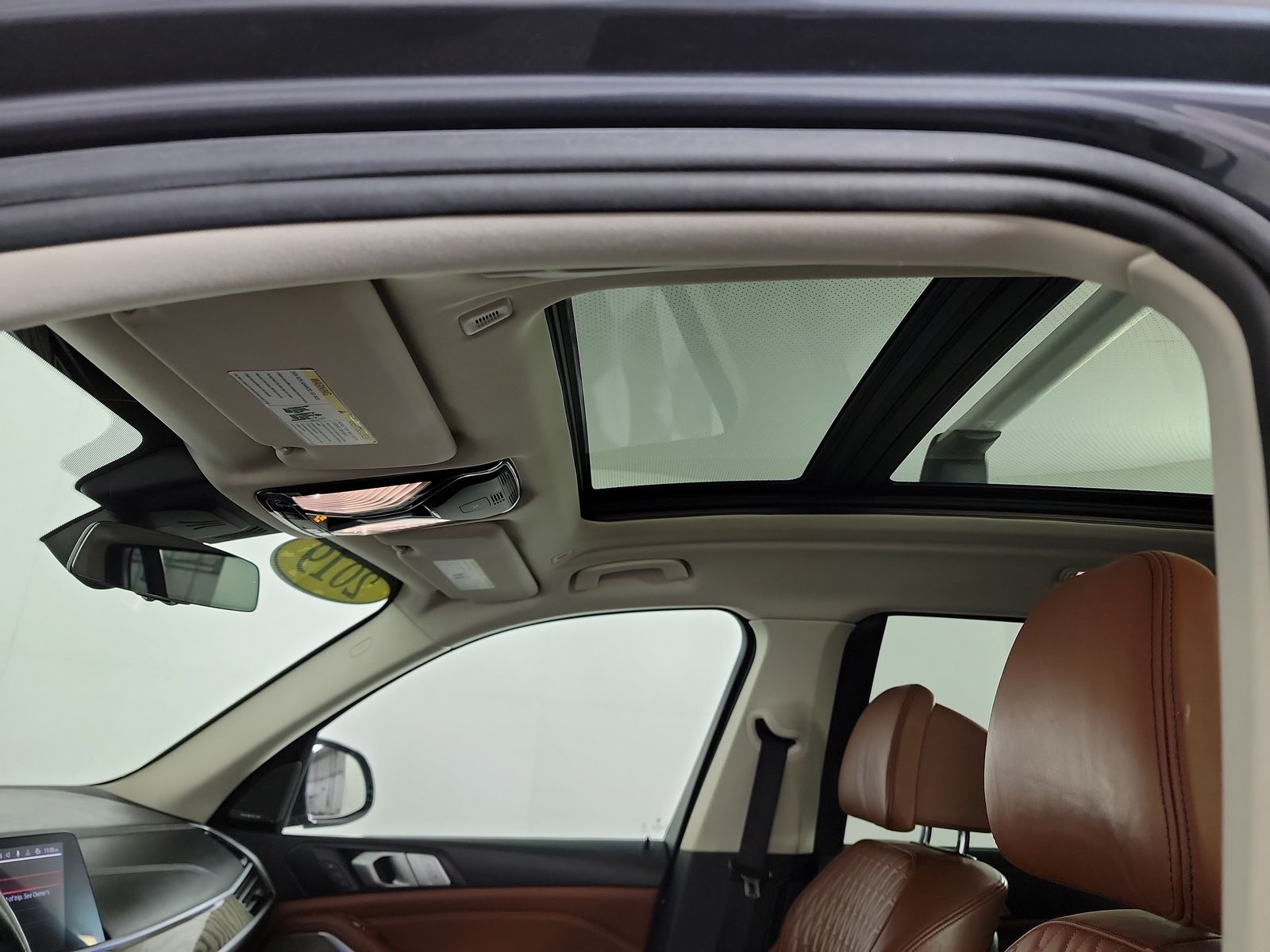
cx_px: 635
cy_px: 476
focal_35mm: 24
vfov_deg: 56.8
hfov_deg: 71.6
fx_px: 881
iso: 260
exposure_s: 1/59
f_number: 1.8
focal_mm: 6.7
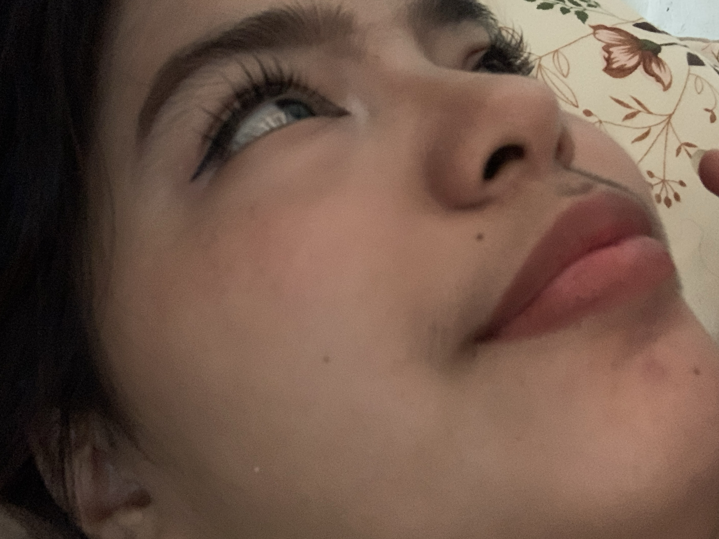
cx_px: 357
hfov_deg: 52.6
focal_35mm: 35
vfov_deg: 40.7
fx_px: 727
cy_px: 258
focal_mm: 2.87
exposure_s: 1/15
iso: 800
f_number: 2.2
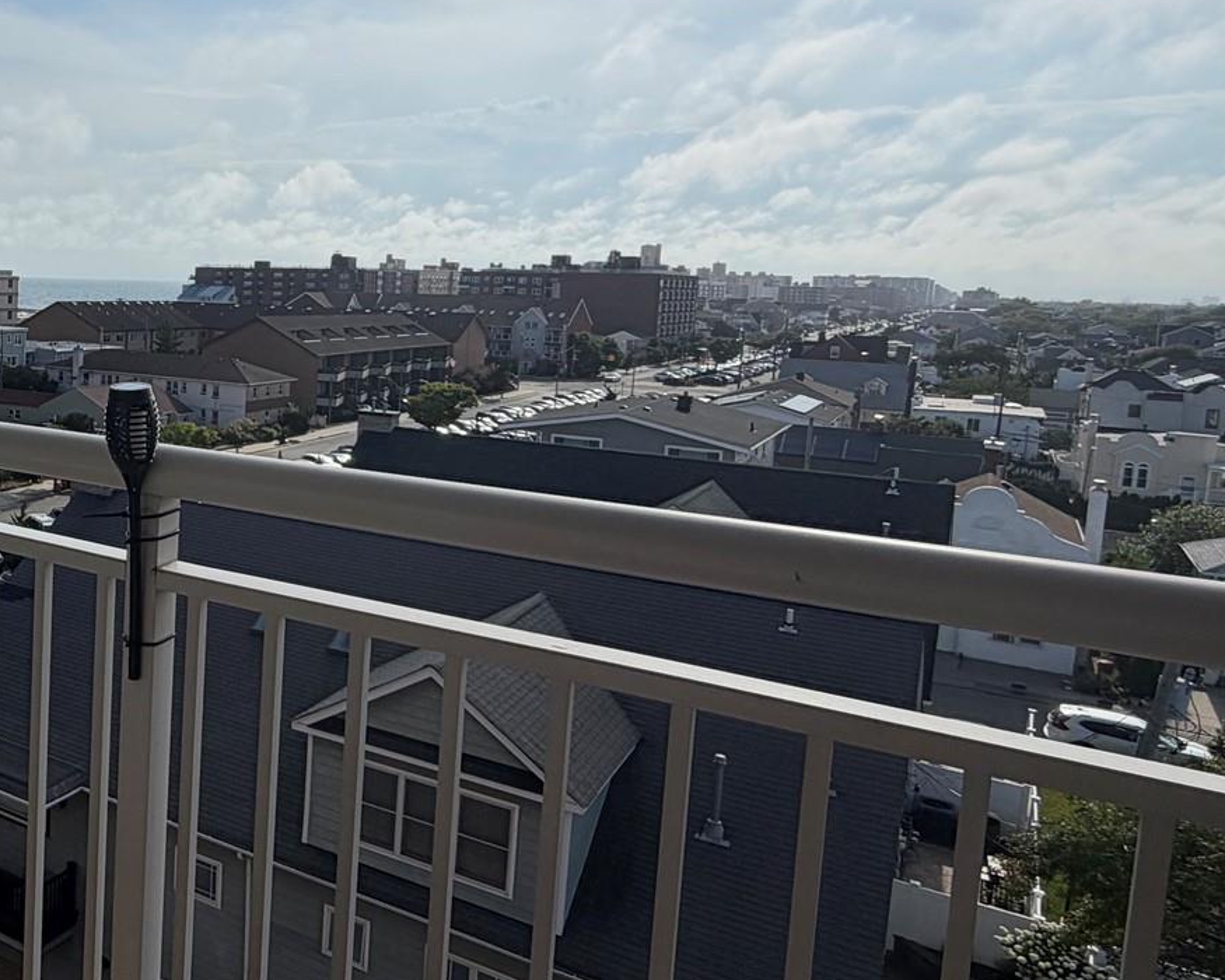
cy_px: 384
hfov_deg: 47.6
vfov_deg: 45.5
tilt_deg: -3.5
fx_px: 1160
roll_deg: -1.2
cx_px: 41
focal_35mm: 32
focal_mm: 2.22
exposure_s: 1/2506
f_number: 2.2
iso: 20
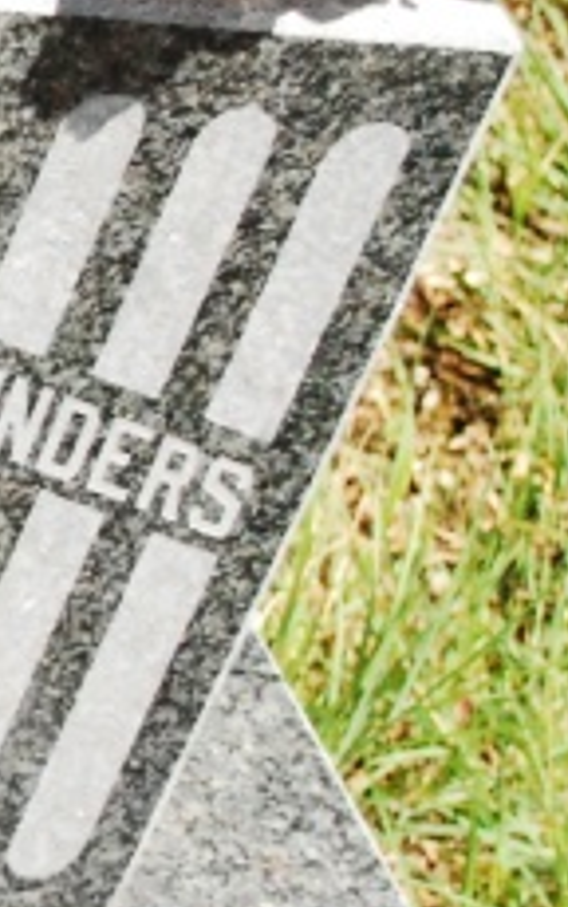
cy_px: 235
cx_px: -1274
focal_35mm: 238
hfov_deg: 5.2
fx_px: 5894
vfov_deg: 8.8
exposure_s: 1/4000
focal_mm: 35
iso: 1600
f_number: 5.3
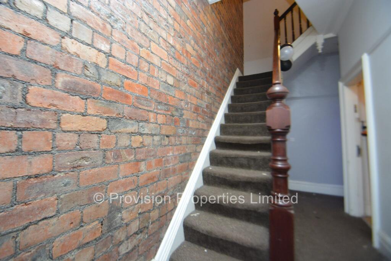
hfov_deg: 100.4
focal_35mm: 15
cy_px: 130
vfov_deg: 77.4
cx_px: 196
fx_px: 163
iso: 2000
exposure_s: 1/30
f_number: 3.5
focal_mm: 10
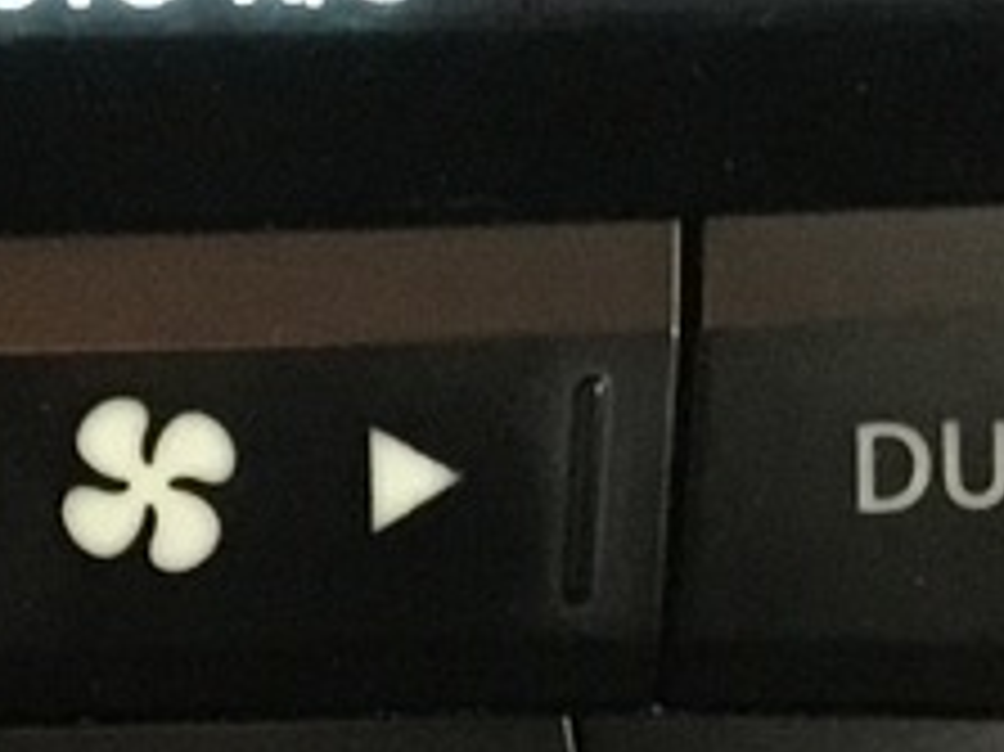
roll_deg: -1.3
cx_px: 153
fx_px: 5798
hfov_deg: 9.9
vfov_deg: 7.4
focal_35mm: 200
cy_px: 176
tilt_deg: -34.9
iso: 640
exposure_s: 1/17
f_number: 2.4
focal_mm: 3.3
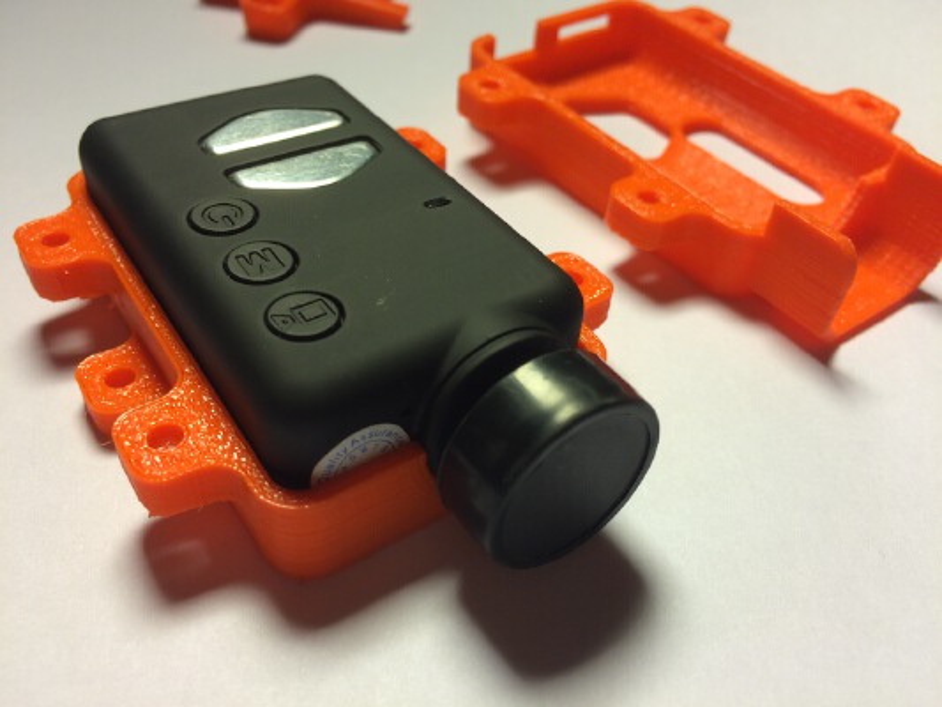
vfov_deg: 48.2
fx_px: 789
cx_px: 471
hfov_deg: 61.6
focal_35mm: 29
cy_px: 354
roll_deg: -3.7
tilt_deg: -40.7
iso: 40
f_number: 2.2
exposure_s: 1/50
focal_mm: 4.15
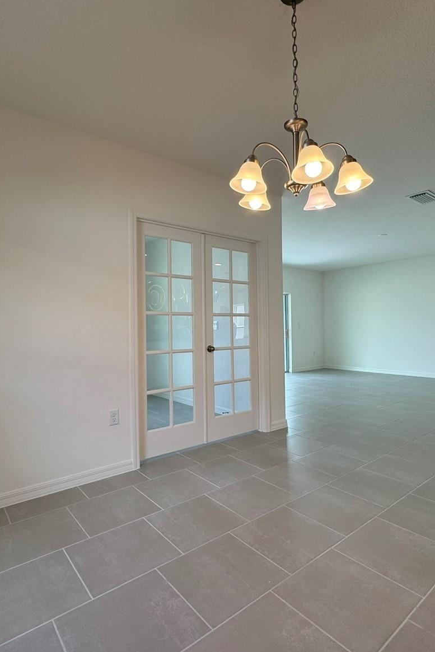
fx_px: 362
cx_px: 229
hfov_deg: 61.9
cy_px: 325
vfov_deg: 84.0
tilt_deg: +0.3
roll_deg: +1.0
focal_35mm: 20
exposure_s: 1/120
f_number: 2.2
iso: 64
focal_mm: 2.22
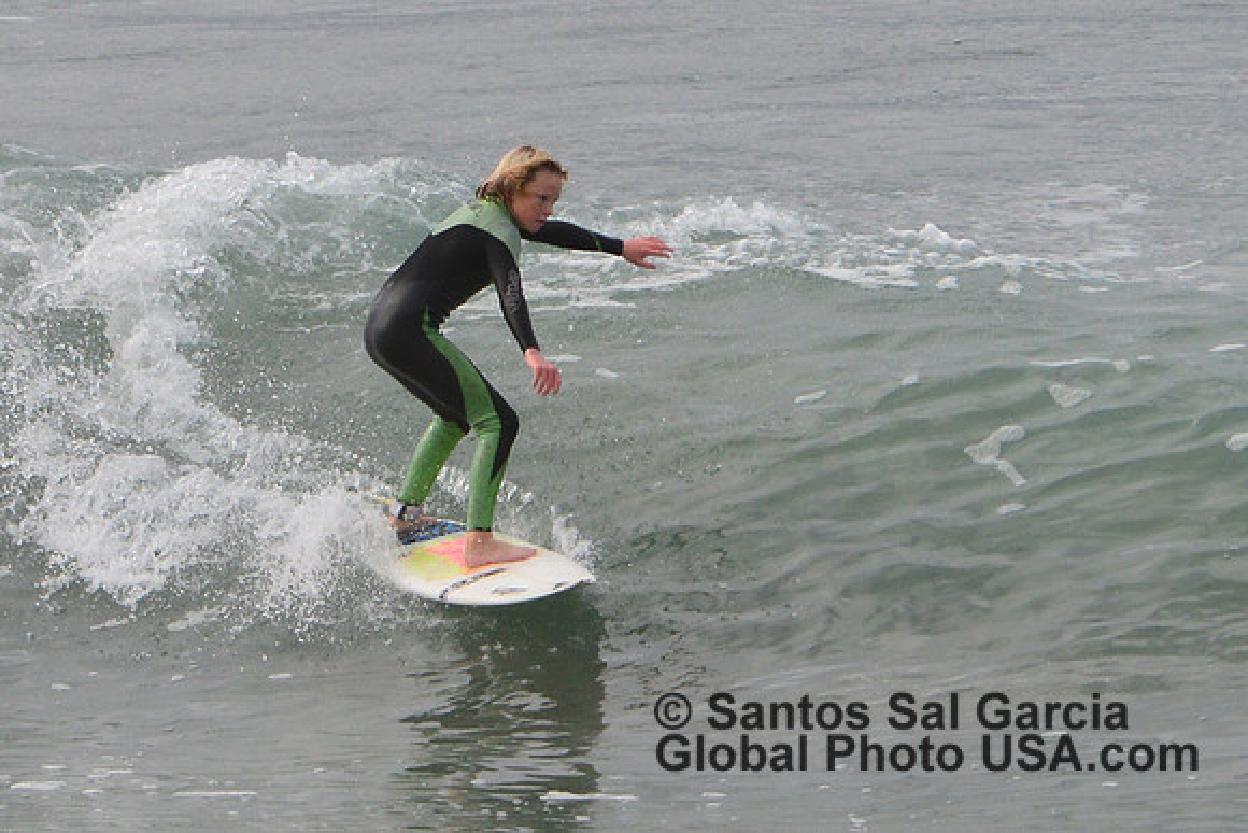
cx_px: 624
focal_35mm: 550
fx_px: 19070
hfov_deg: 3.7
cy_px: 416
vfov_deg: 2.5
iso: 1000
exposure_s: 1/500
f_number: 14
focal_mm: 550
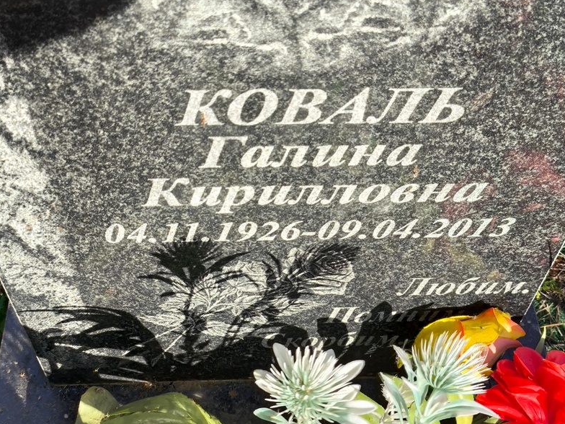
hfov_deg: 37.5
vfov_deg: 28.6
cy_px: 209
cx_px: 285
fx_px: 832
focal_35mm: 51
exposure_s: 1/541
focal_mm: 4.71
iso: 50
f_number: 1.7
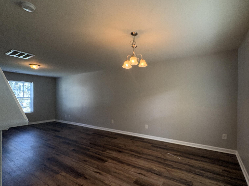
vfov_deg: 74.6
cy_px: 100
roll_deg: +0.2
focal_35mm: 17
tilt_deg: +0.0
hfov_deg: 90.4
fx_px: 122
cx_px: 143
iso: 250
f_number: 2.2
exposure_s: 1/60
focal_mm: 2.22
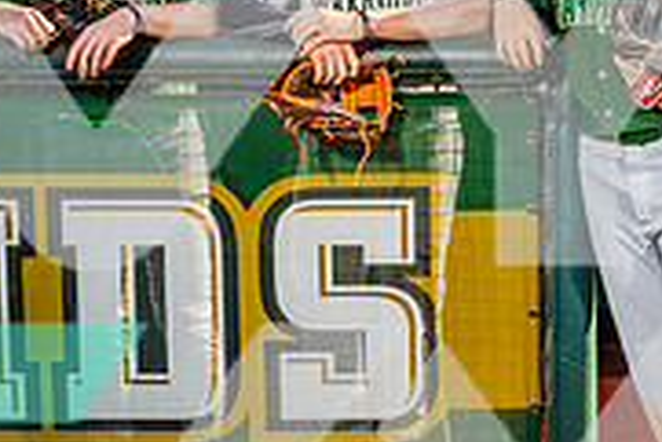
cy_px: 106
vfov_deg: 11.7
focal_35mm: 117
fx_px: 2153
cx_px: 767
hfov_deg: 16.8
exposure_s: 1/125
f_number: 10
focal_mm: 34
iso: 100
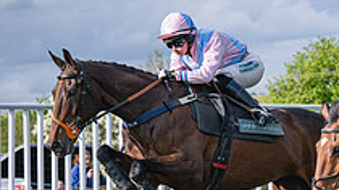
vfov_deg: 4.6
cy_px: 221
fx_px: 2363
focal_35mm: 263
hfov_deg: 8.1
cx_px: 367
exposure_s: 1/4000
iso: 400
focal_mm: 78
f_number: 4
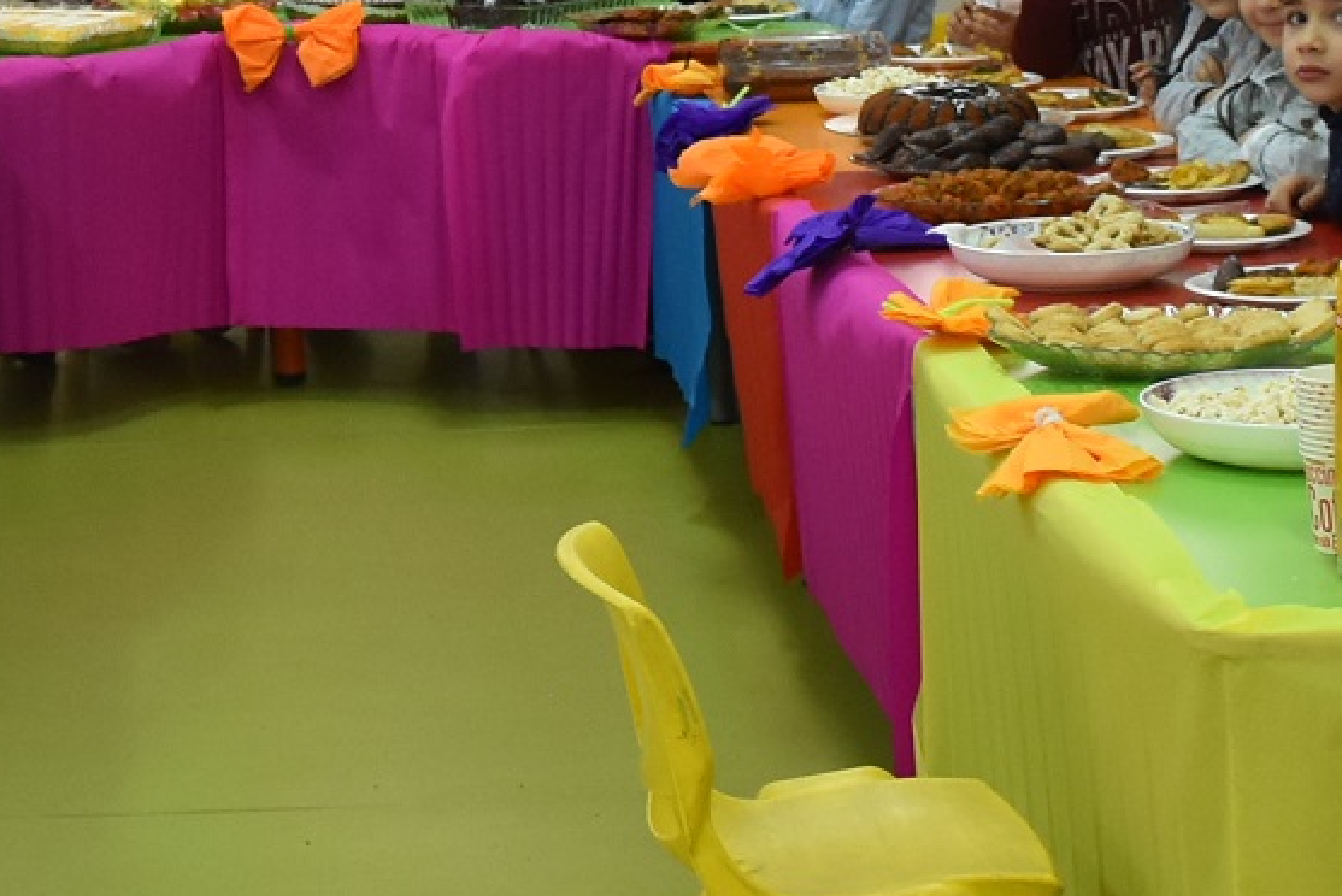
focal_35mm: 109
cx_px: 94
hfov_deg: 18.4
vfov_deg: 12.5
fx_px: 4065
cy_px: 89
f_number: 4
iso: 800
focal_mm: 18
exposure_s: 1/60
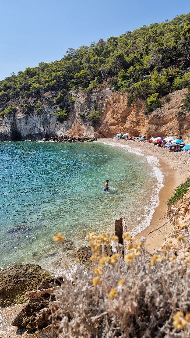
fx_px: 233
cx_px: 127
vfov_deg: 71.9
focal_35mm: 26
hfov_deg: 43.8
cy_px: 165
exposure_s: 1/2500
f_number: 1.8
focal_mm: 5.4
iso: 50
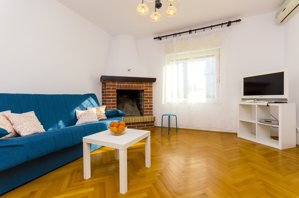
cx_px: 150
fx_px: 124
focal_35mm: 15
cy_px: 99
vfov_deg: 77.1
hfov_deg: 100.5
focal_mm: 10
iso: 160
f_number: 8
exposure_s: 1/250
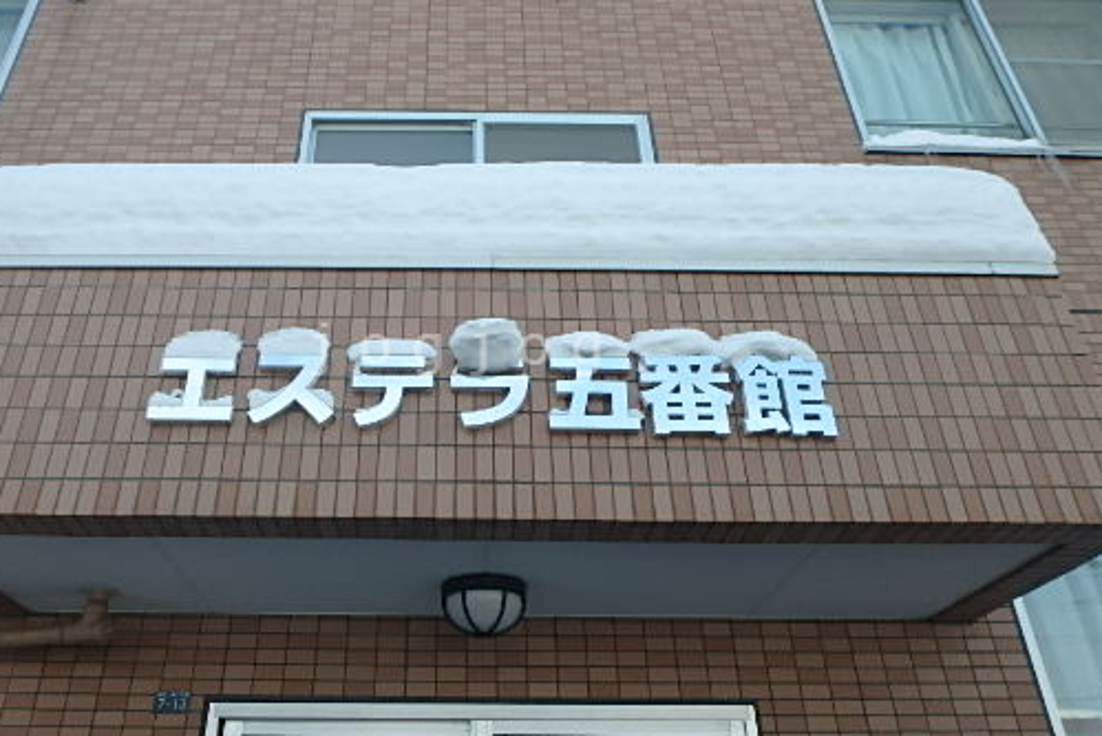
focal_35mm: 28
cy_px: 349
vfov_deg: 46.4
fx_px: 857
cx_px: 462
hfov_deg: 65.1
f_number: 3.5
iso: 125
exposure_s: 1/640
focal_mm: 3.7
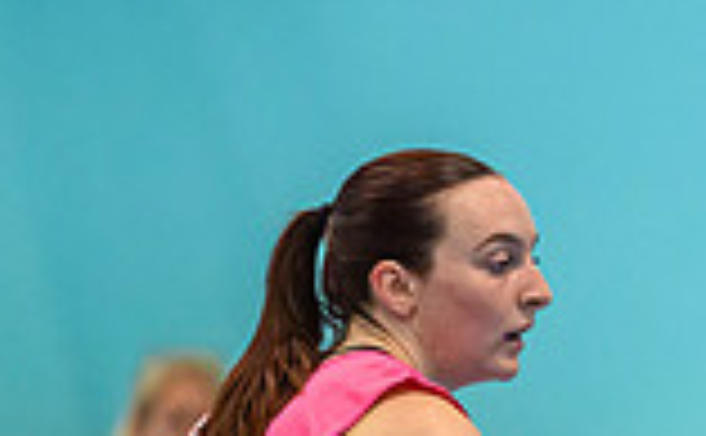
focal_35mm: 846
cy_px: 488
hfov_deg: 2.5
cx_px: 1140
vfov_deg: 1.5
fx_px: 16225
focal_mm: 200
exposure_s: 1/1000
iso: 8000
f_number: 2.8
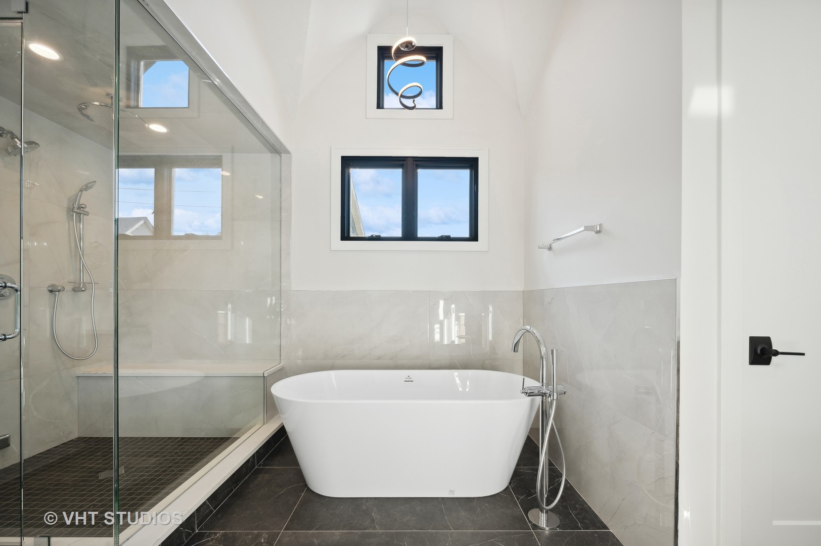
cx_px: 410
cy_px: 273
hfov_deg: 104.3
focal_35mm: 14
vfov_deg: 81.1
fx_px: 319
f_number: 10
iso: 100
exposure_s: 1/13
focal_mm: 14
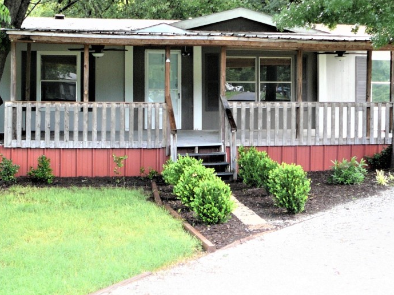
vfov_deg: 27.9
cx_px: 204
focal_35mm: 52
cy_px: 99
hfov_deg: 36.8
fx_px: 592
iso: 80
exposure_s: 1/60
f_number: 2.8
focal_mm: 5.2
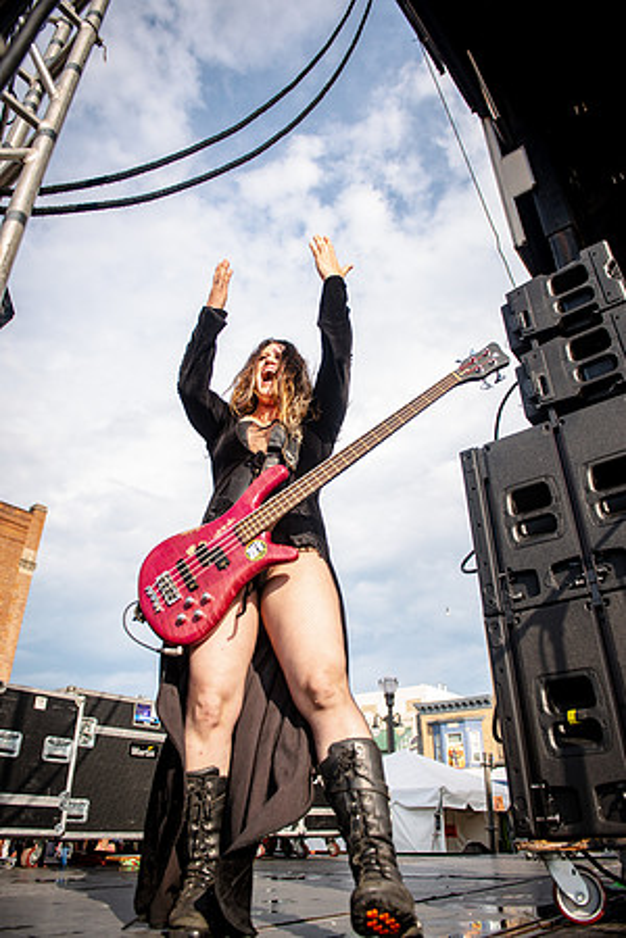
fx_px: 626
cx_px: 313
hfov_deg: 53.1
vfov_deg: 73.7
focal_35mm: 24
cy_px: 469
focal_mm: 24
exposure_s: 1/500
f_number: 3.2
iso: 100
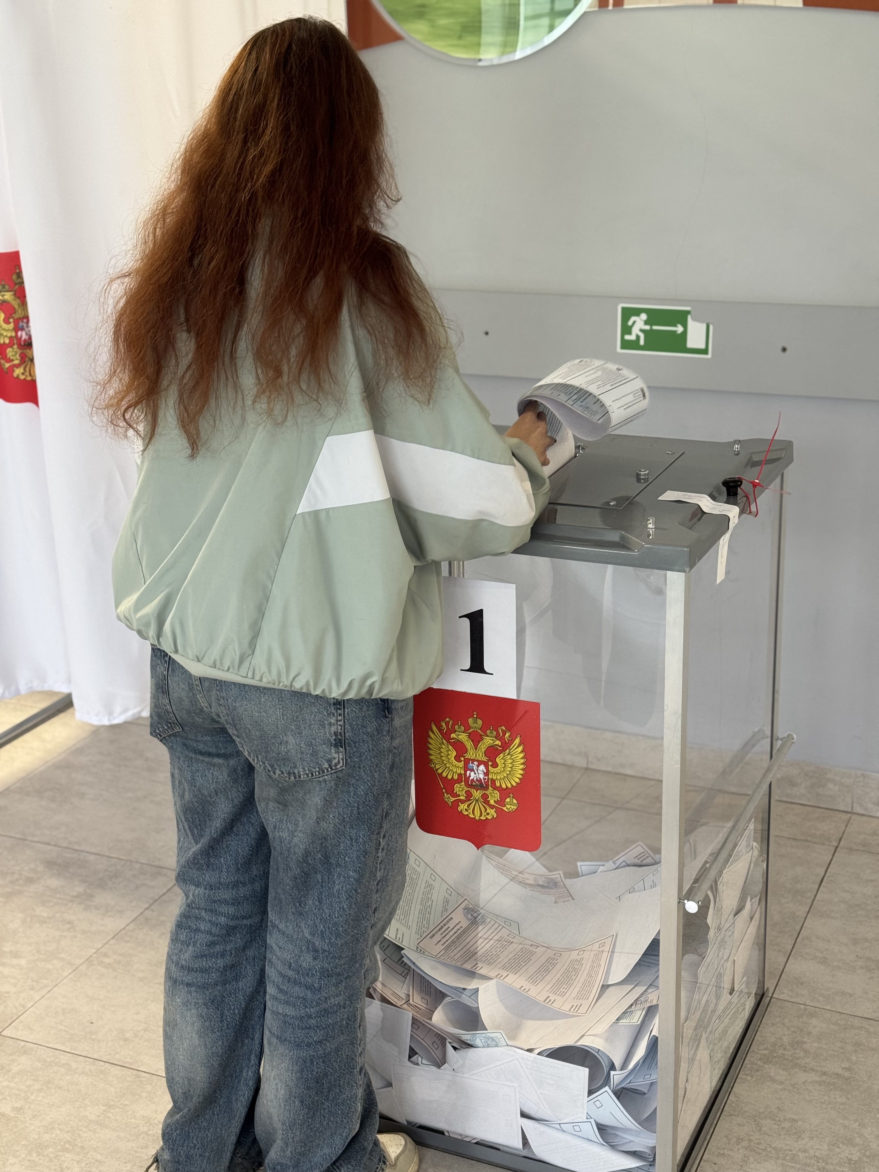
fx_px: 1625
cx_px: 440
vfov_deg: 39.7
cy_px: 586
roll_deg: +0.4
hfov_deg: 30.3
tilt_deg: -18.0
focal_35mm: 48
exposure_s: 1/50
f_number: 1.78
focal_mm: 6.76
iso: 125
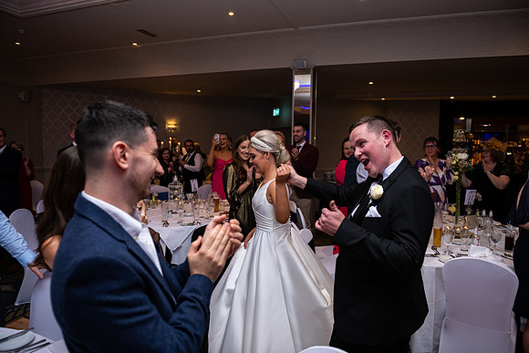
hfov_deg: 73.7
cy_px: 176
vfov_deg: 53.2
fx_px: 353
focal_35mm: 24
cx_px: 264
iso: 640
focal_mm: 24
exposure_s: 1/160
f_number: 3.5
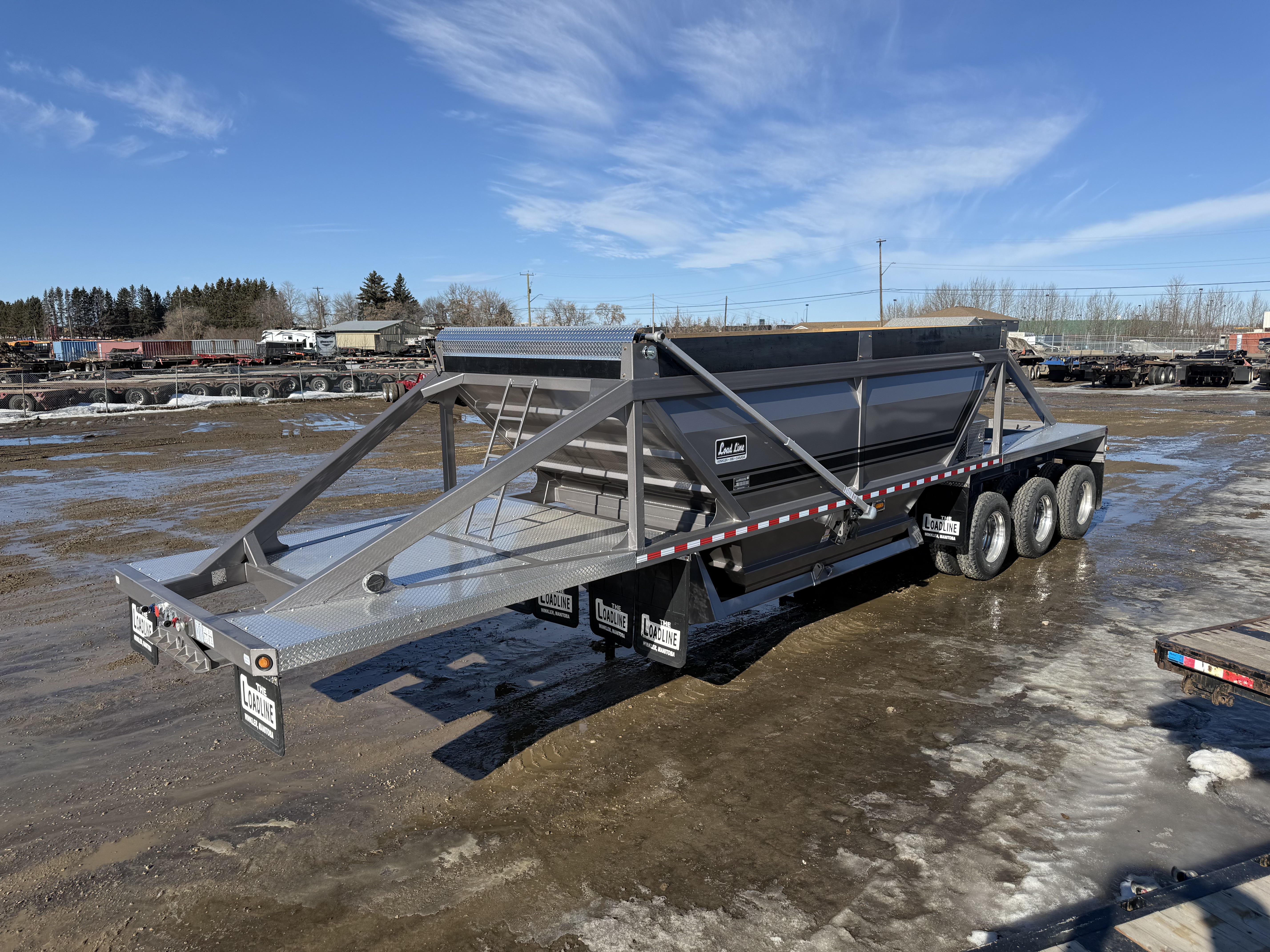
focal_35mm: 24
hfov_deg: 71.6
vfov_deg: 56.8
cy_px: 476
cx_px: 635
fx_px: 881
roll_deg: -0.1
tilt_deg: -9.0
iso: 80
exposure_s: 1/6711
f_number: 1.78
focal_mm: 6.76
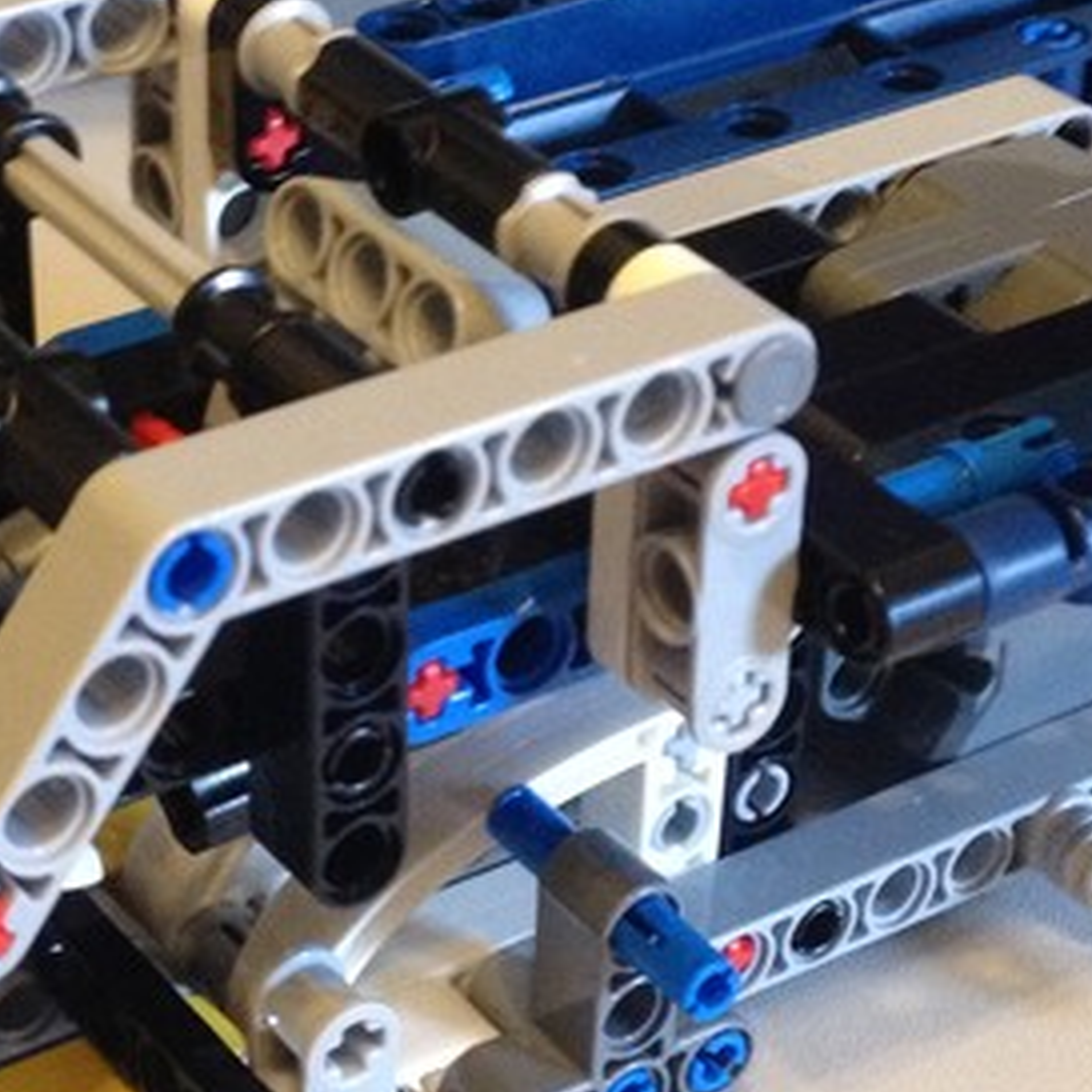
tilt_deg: -33.8
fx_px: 3640
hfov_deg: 17.0
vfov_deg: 17.0
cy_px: 658
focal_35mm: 102
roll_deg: +0.3
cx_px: 352
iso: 320
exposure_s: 1/20
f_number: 2.4
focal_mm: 4.28
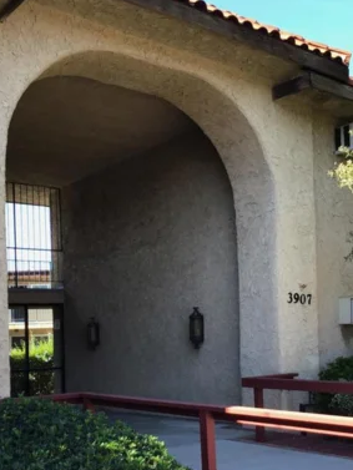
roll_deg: +1.1
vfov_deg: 40.7
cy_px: 314
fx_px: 625
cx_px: 171
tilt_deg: +2.7
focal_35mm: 46
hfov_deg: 31.5
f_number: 2.4
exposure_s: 1/179
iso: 25
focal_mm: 3.3
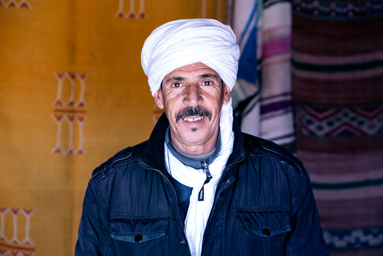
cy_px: 128
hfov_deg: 28.8
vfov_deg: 19.5
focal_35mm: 70
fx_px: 745
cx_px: 192
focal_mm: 70
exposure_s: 1/125
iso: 400
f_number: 2.8
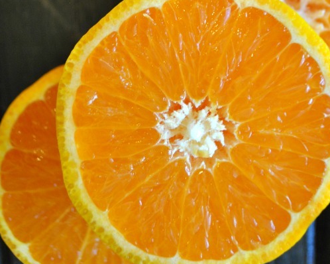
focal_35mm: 51
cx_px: 184
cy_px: 133
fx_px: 498
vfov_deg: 29.7
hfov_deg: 36.6
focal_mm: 30
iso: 400
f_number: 4.5
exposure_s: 1/13
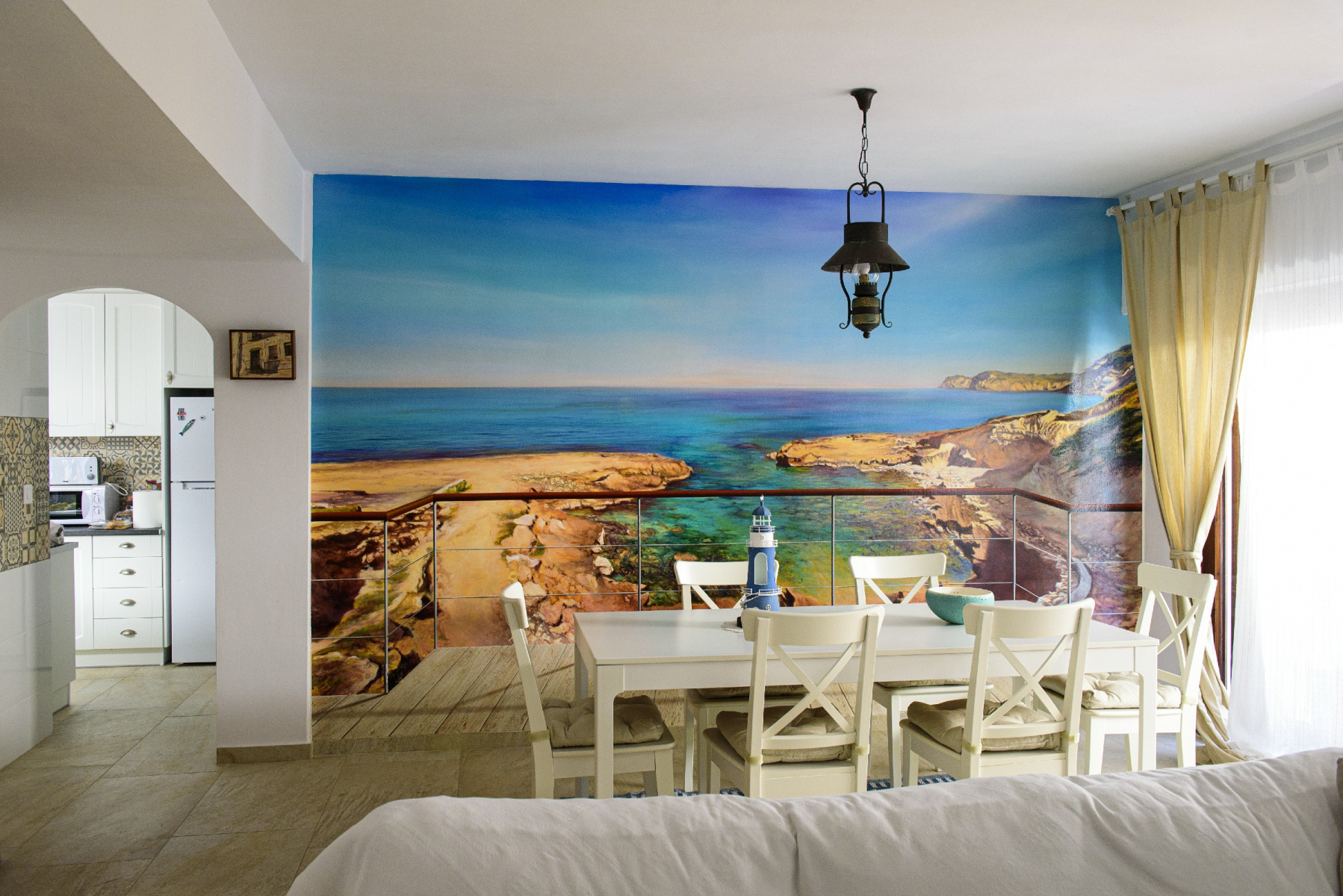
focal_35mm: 29
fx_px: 1082
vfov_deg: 45.0
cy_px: 448
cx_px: 672
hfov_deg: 63.6
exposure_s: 1/8
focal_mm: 29
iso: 1250
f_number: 8
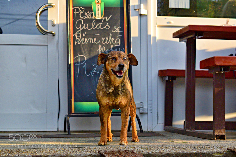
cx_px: 118
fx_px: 541
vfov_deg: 16.5
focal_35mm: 82
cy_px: 78
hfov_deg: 24.6
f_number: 7.1
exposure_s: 1/200
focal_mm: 55
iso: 400
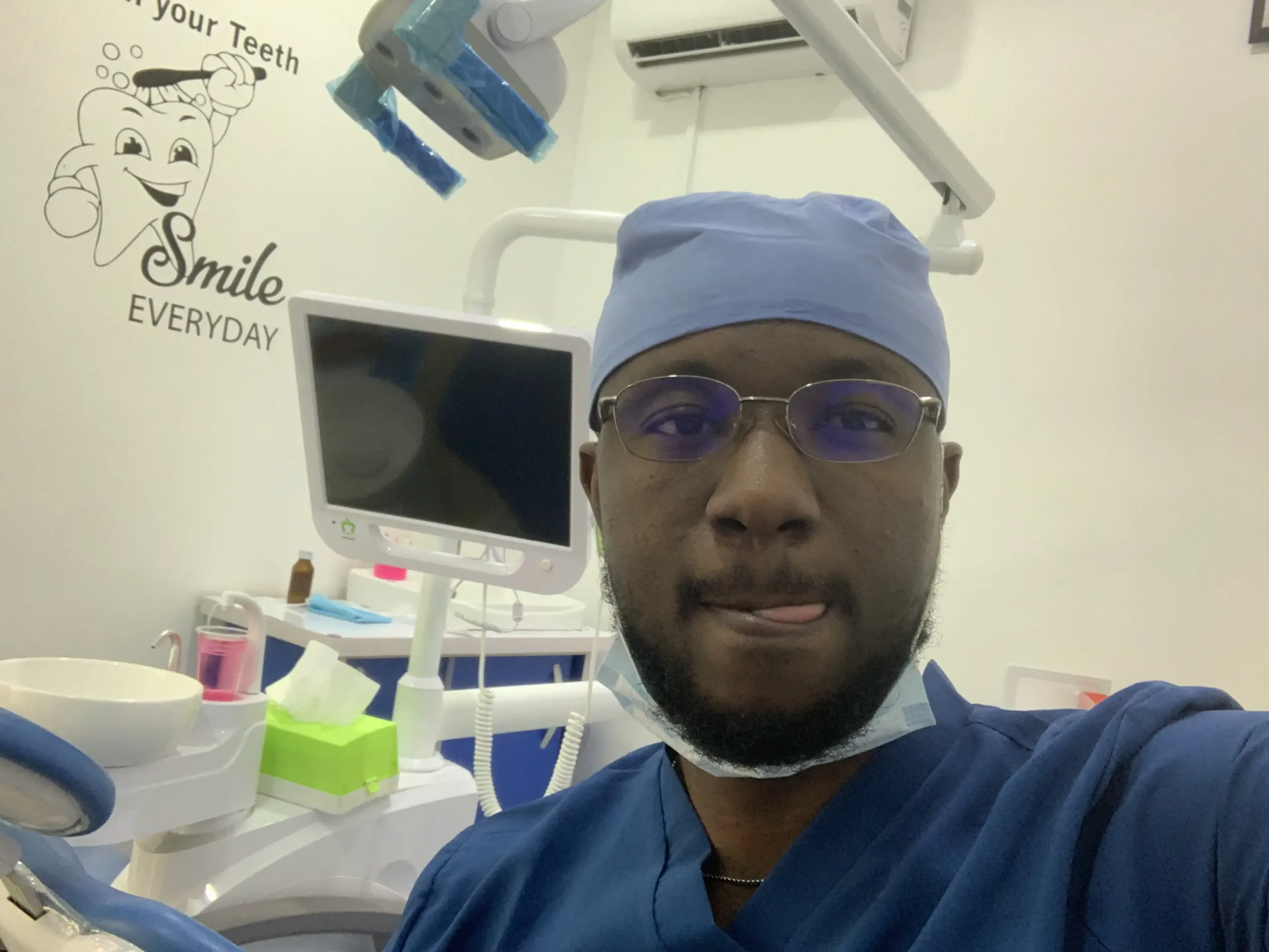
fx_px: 1173
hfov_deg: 56.8
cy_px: 476
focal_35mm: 32
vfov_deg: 44.2
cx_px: 634
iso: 320
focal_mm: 2.87
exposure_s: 1/56
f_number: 2.2
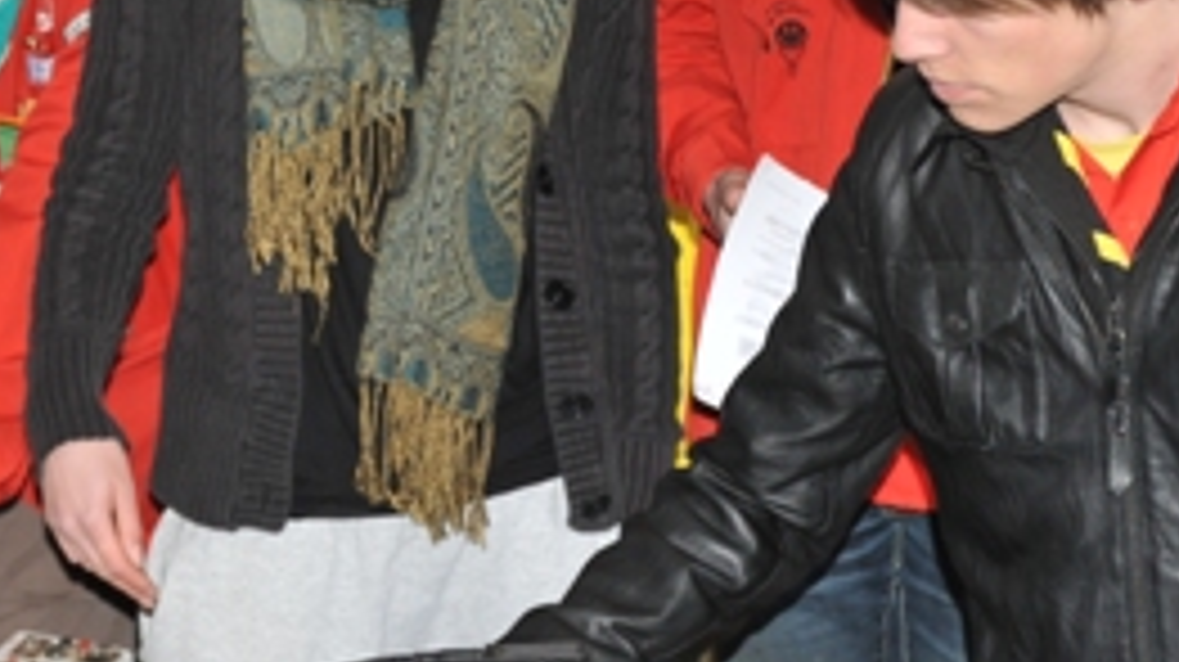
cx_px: 63
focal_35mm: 115
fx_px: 3593
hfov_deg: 18.3
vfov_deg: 10.5
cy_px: 185
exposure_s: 1/60
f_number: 5
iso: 1000
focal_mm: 45
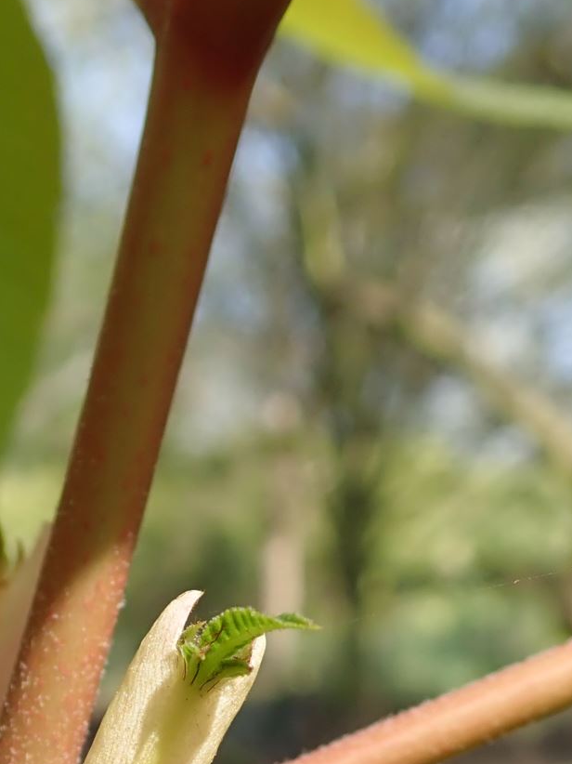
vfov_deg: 25.1
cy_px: 811
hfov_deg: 19.9
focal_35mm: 73
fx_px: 1609
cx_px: 116
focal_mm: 5.5
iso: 100
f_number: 3.2
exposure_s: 1/320
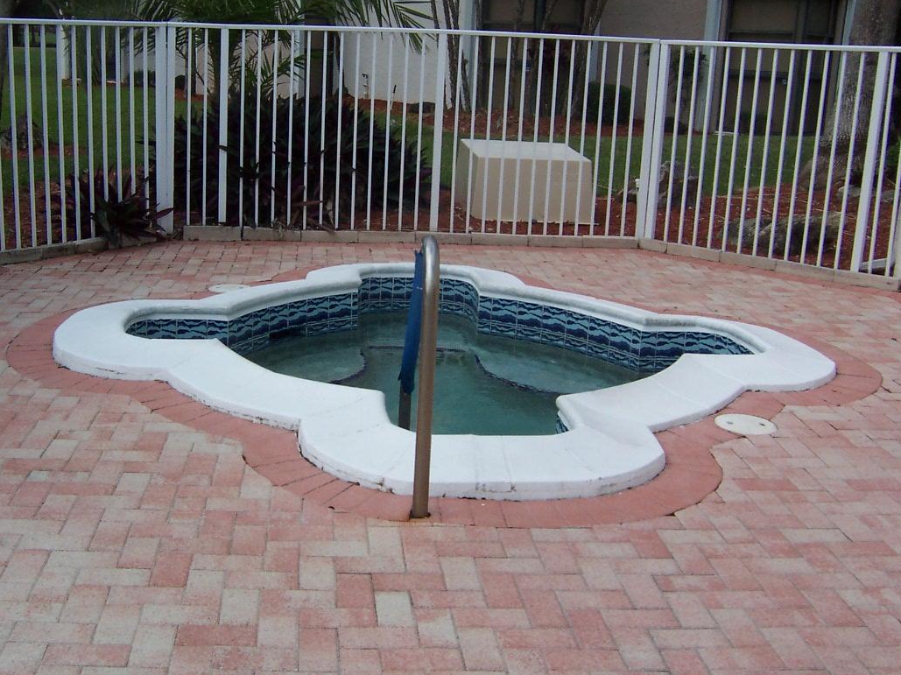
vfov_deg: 34.3
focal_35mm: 42
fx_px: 1093
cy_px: 311
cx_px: 384
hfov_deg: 44.7
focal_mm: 5.6
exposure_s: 1/500
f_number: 5.6
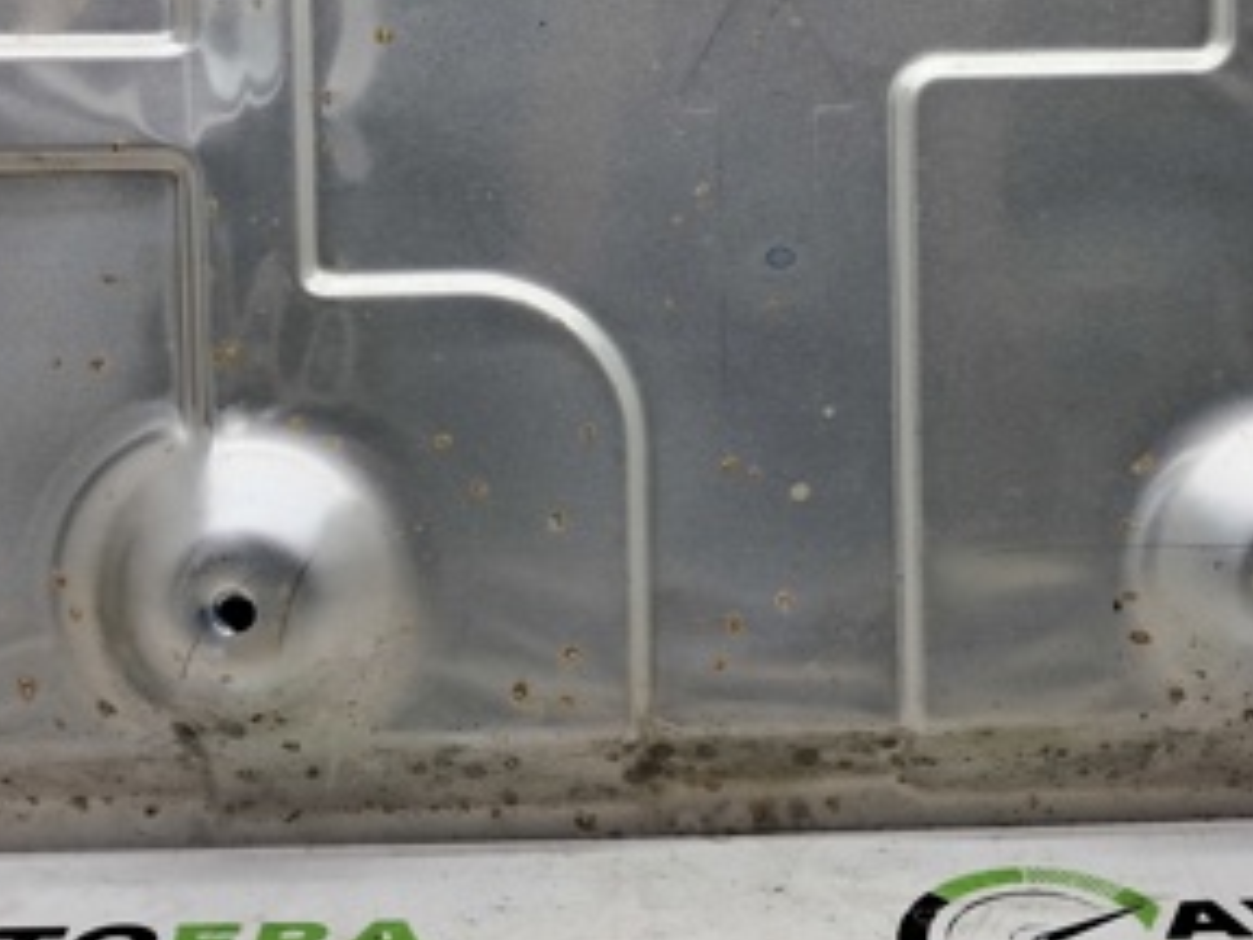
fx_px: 2172
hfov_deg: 32.1
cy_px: 189
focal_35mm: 60
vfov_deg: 24.0
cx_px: 766
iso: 50
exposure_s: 1/100
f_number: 1.8
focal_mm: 4
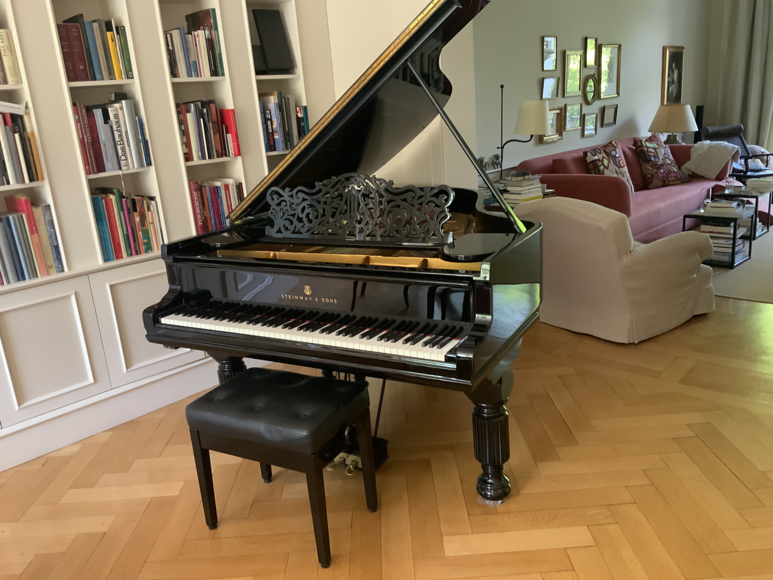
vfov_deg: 48.2
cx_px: 386
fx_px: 648
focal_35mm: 29
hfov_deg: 61.7
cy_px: 290
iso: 200
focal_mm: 3
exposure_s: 1/40
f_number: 1.8
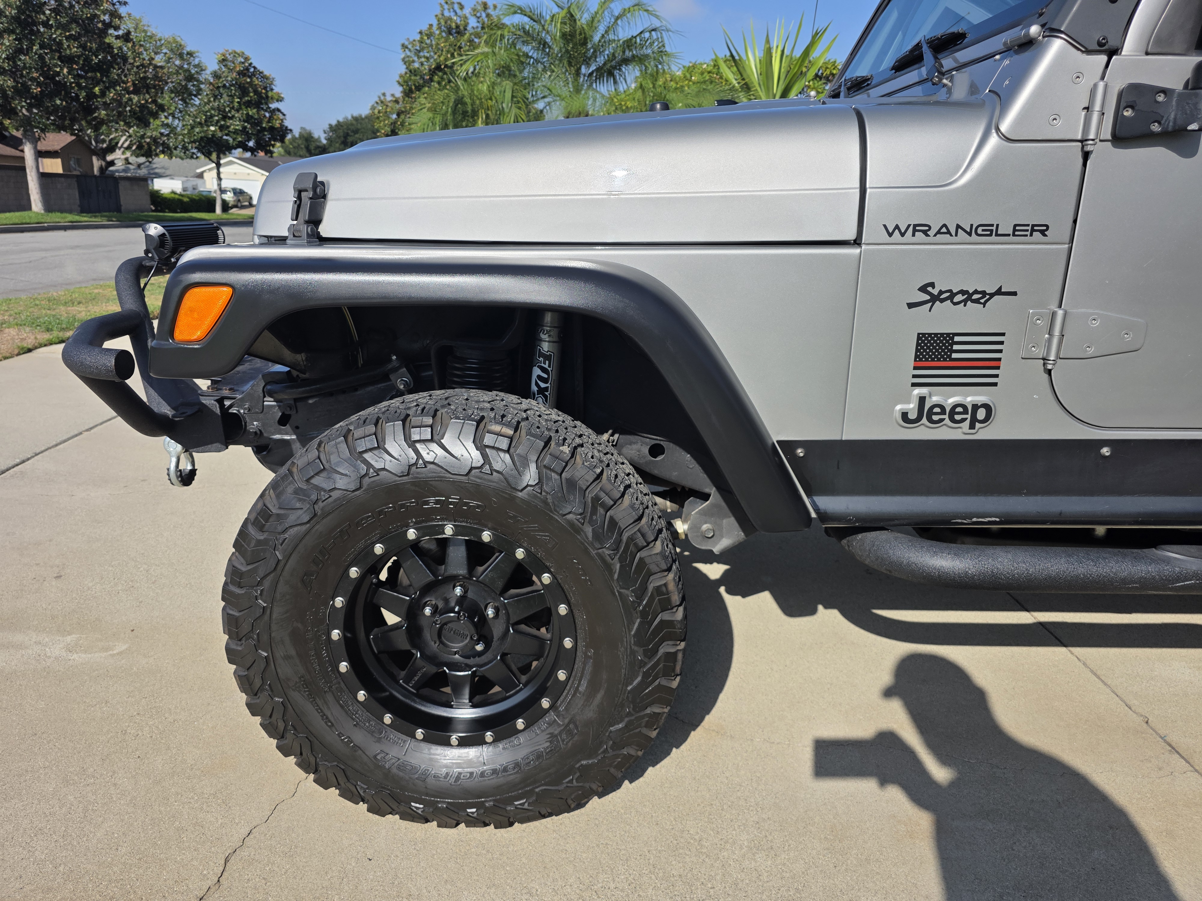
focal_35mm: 23
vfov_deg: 58.9
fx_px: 799
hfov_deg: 73.9
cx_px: 601
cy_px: 450
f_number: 1.7
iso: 80
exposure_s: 1/7944
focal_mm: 6.3
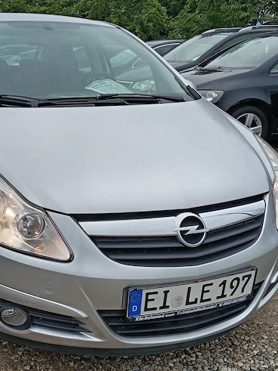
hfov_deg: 32.3
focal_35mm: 44
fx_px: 471
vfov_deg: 42.7
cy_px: 223
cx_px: 71
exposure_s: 1/115
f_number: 1.8
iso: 100
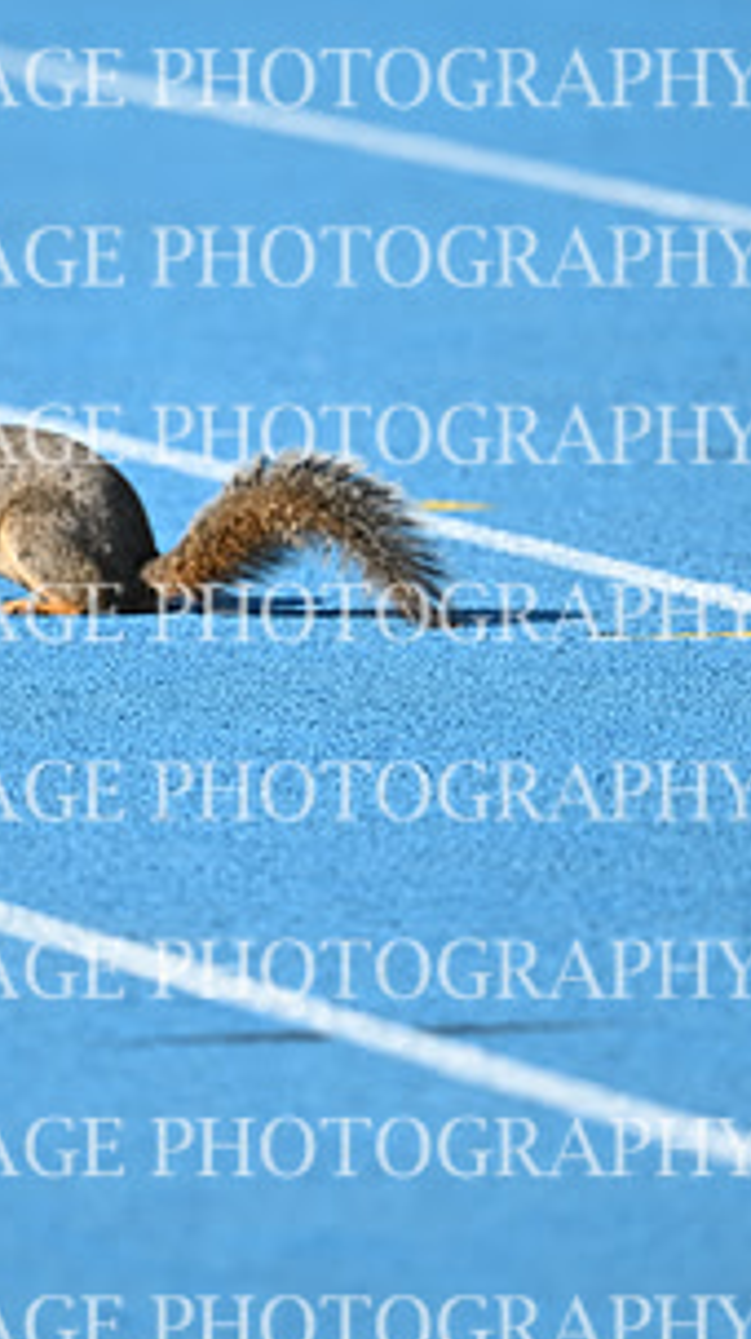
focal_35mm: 802
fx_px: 28448
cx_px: 128
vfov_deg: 2.7
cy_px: 524
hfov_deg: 1.5
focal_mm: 400
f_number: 4.5
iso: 500
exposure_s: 1/4000
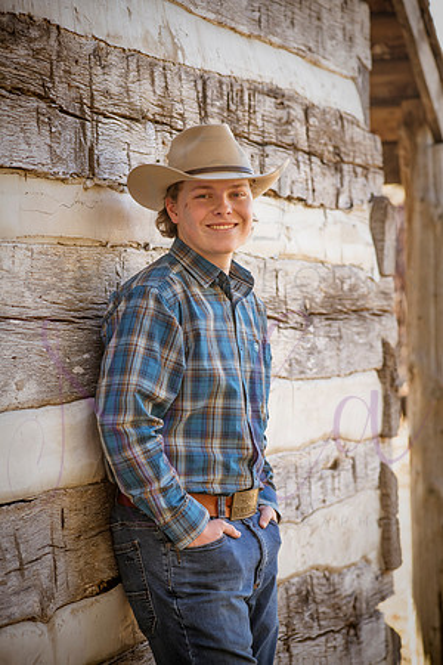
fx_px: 2067
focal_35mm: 112
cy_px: 332
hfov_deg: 12.2
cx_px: 222
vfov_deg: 18.3
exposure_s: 1/500
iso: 800
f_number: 5
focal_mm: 112
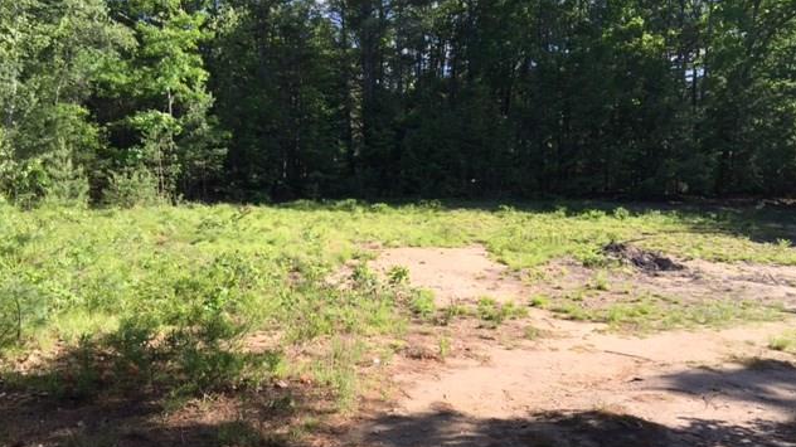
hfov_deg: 61.0
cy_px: 259
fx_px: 675
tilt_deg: -6.4
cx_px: 401
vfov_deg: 36.6
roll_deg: -0.3
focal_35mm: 32
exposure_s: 1/694
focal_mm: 4.15
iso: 32
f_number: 2.2
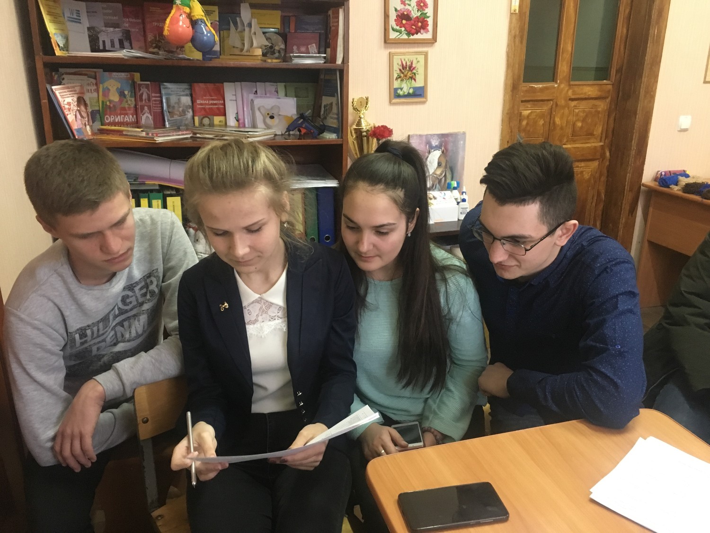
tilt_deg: -17.6
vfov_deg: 48.2
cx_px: 355
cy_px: 266
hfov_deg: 61.7
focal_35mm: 29
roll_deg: -0.2
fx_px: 595
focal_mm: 4.15
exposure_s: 1/17
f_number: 2.2
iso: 400
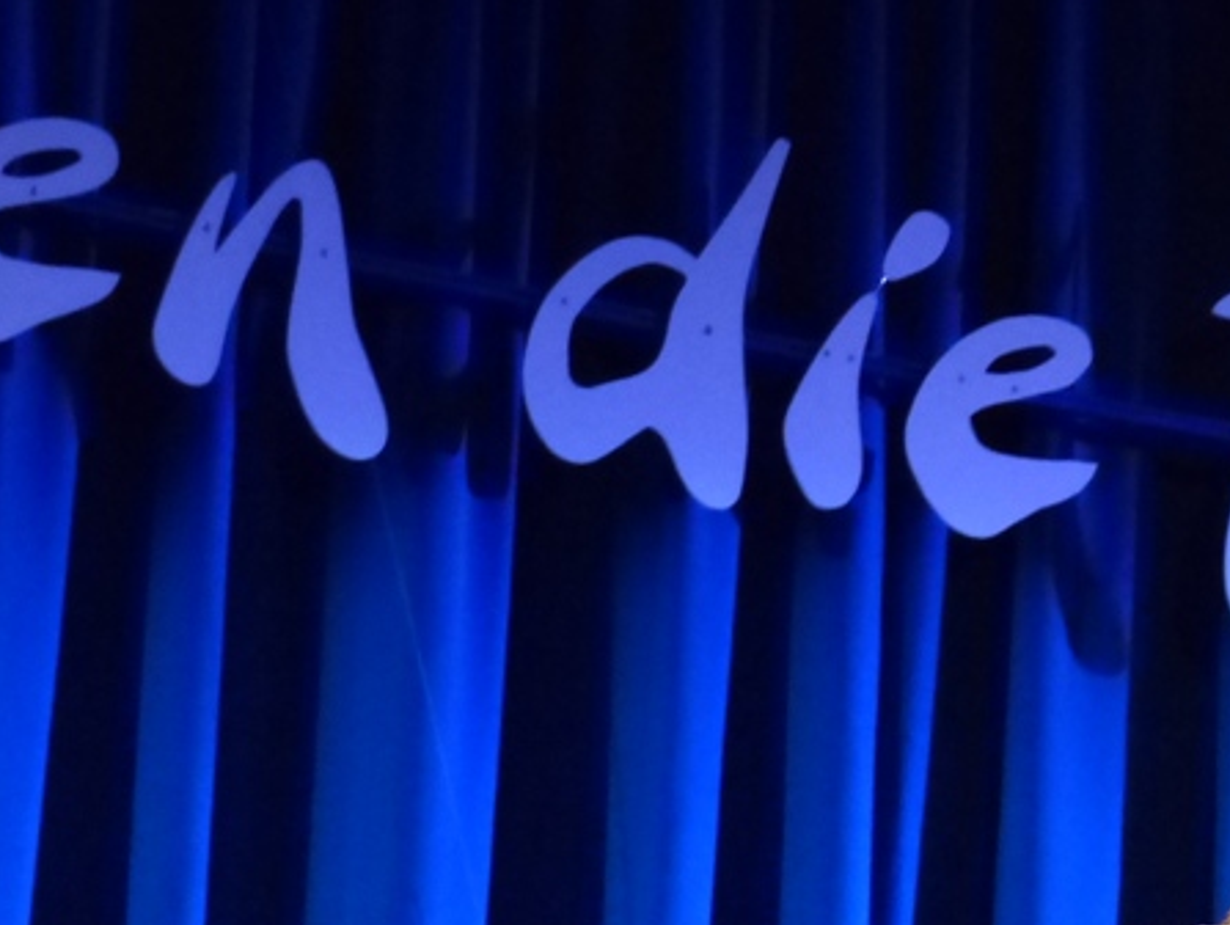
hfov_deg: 5.8
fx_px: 12020
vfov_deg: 4.4
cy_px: 928
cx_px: 1640
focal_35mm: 338
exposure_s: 1/160
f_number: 2.8
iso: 800
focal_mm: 22.6
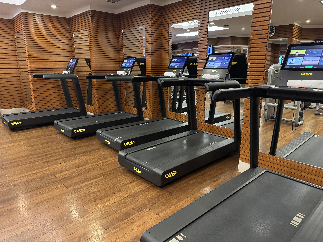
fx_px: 224
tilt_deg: -13.9
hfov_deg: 71.6
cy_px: 121
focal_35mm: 24
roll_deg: +0.0
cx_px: 162
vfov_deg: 56.8
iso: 800
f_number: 1.78
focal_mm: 6.76
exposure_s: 1/33
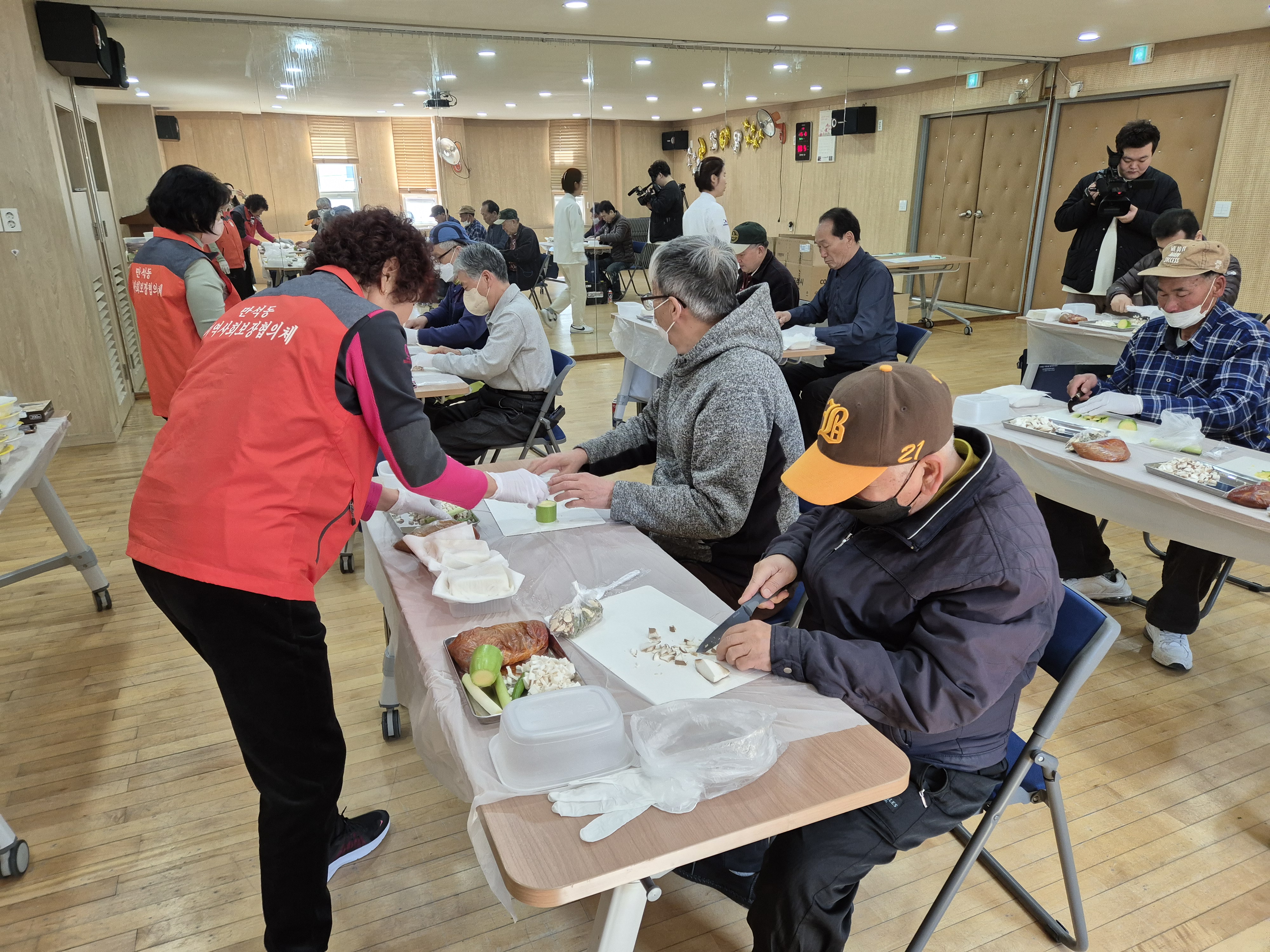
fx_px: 844
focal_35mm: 23
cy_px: 476
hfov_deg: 73.9
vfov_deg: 58.9
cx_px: 635
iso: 200
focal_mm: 5.4
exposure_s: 1/120
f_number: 1.8
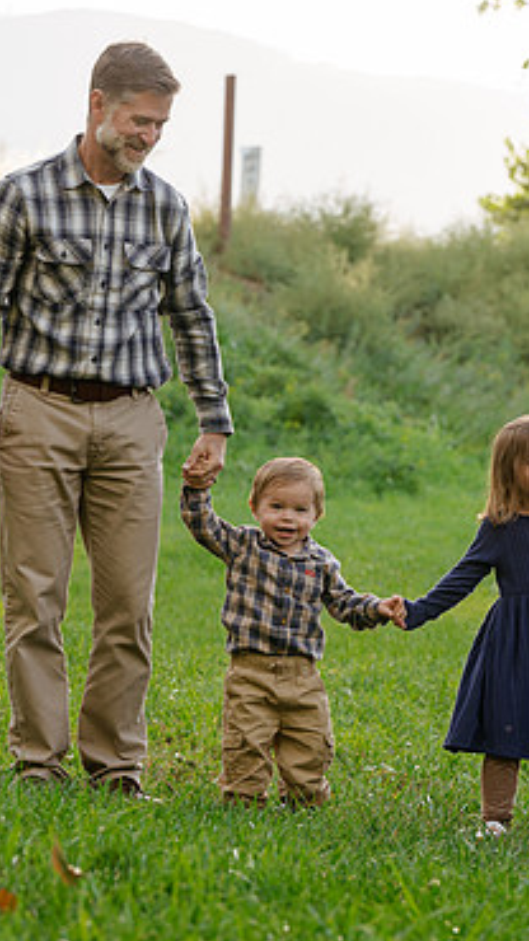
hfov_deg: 5.2
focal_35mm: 233
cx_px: 384
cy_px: 459
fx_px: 5813
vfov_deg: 9.3
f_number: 7.1
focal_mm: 142
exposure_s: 1/200
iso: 640
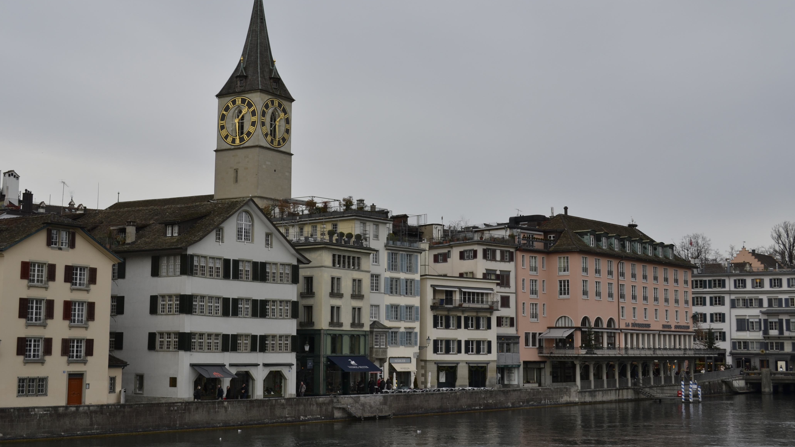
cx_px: 382
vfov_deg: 24.4
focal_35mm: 49
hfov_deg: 42.1
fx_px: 1033
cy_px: 198
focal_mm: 28
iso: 100
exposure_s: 1/200
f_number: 7.1
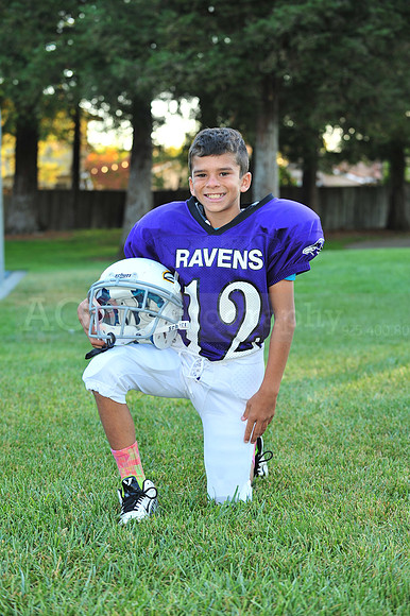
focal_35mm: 80
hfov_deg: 17.0
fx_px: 1368
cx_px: 205
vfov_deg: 25.4
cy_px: 308
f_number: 4.5
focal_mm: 80
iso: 200
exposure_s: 1/80
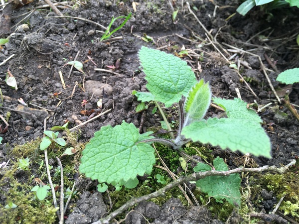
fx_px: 250
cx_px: 150
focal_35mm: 29
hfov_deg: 61.7
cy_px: 112
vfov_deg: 48.2
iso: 25
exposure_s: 1/126
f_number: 2.2
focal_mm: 4.15
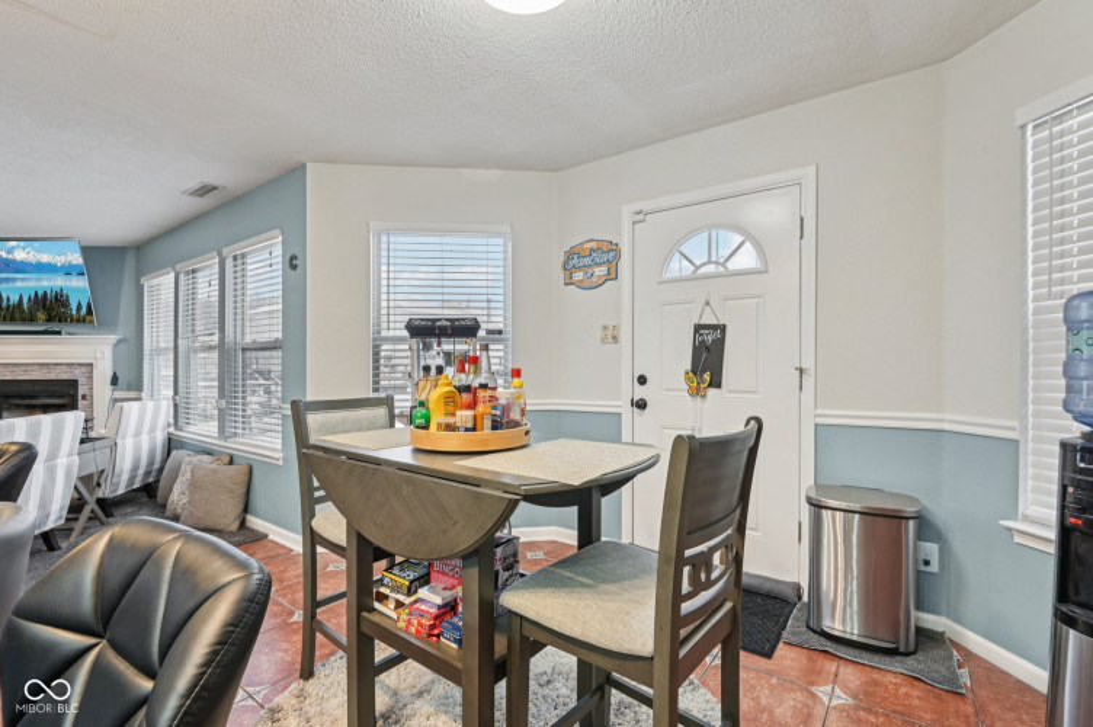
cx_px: 546
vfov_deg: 73.6
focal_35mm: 16
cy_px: 364
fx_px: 485
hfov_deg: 96.8
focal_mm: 16
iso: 400
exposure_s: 1/13
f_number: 8
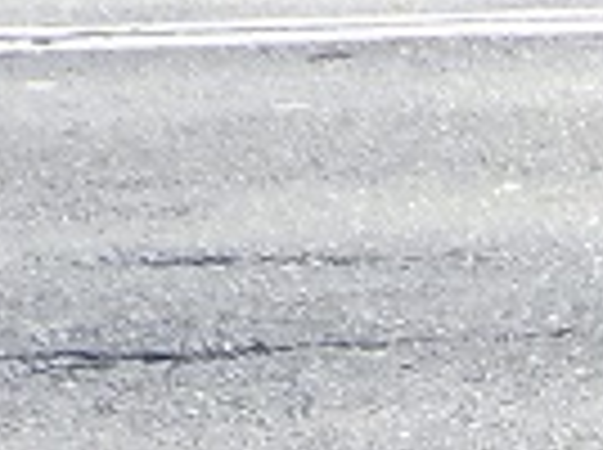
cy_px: 1494
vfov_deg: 6.0
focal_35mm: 224
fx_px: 3895
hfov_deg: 8.2
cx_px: 1413
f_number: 3.3
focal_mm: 5.5
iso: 125
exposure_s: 1/320
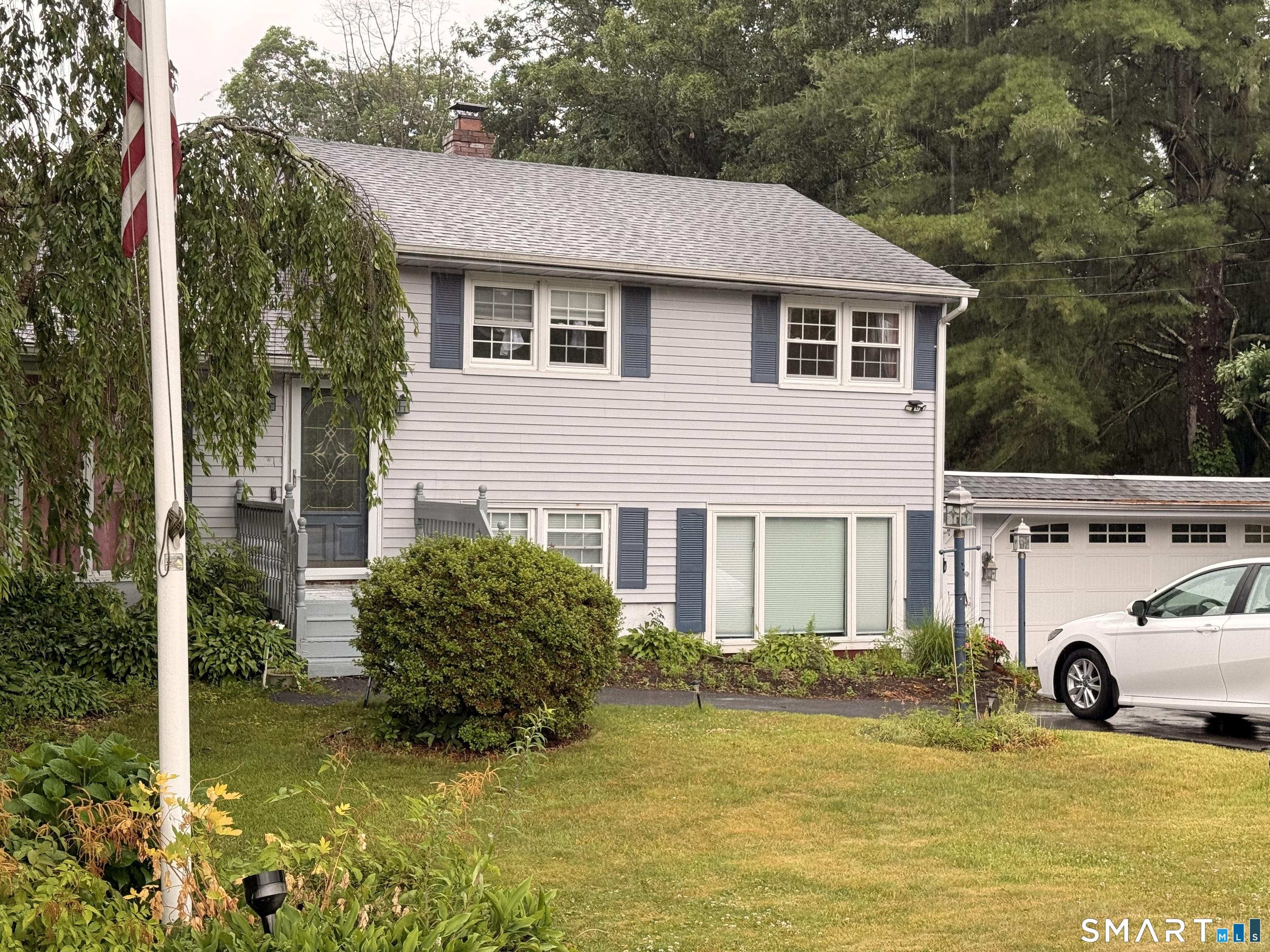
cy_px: 476
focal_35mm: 48
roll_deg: -0.7
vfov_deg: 30.3
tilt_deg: -0.4
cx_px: 635
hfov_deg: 39.7
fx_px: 1761
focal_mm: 6.76
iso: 80
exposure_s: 1/121
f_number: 1.78
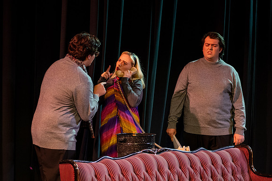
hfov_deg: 16.9
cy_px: 100
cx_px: 125
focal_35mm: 121
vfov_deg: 11.3
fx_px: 917
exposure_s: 1/250
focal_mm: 95
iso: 2000
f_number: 2.8
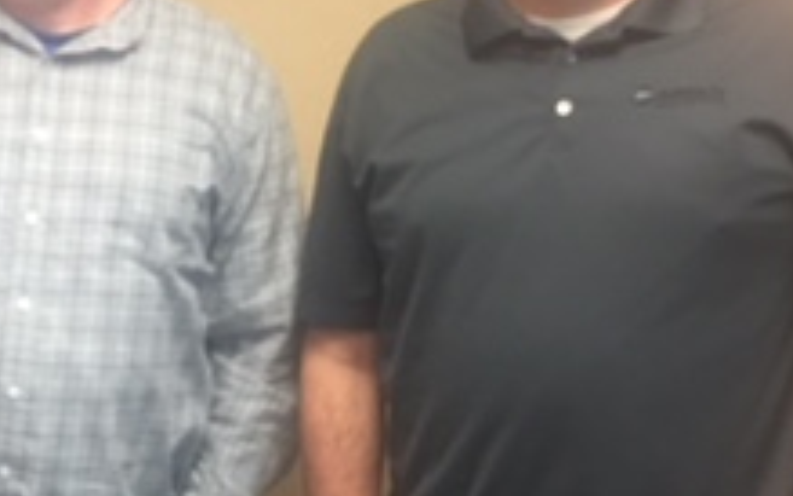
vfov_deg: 14.5
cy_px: 355
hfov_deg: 22.4
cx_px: 58
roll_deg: -1.3
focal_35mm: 90
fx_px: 1946
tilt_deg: -8.7
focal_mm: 4.15
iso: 100
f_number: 2.2
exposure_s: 1/15
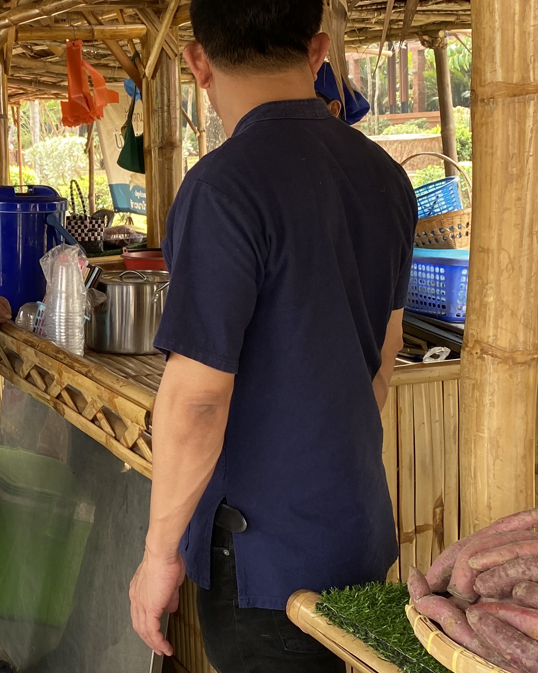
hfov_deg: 24.7
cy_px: 257
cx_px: -35
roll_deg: +3.3
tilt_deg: -5.2
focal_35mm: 58
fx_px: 1154
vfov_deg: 32.3
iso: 64
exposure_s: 1/121
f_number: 1.8
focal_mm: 4.25
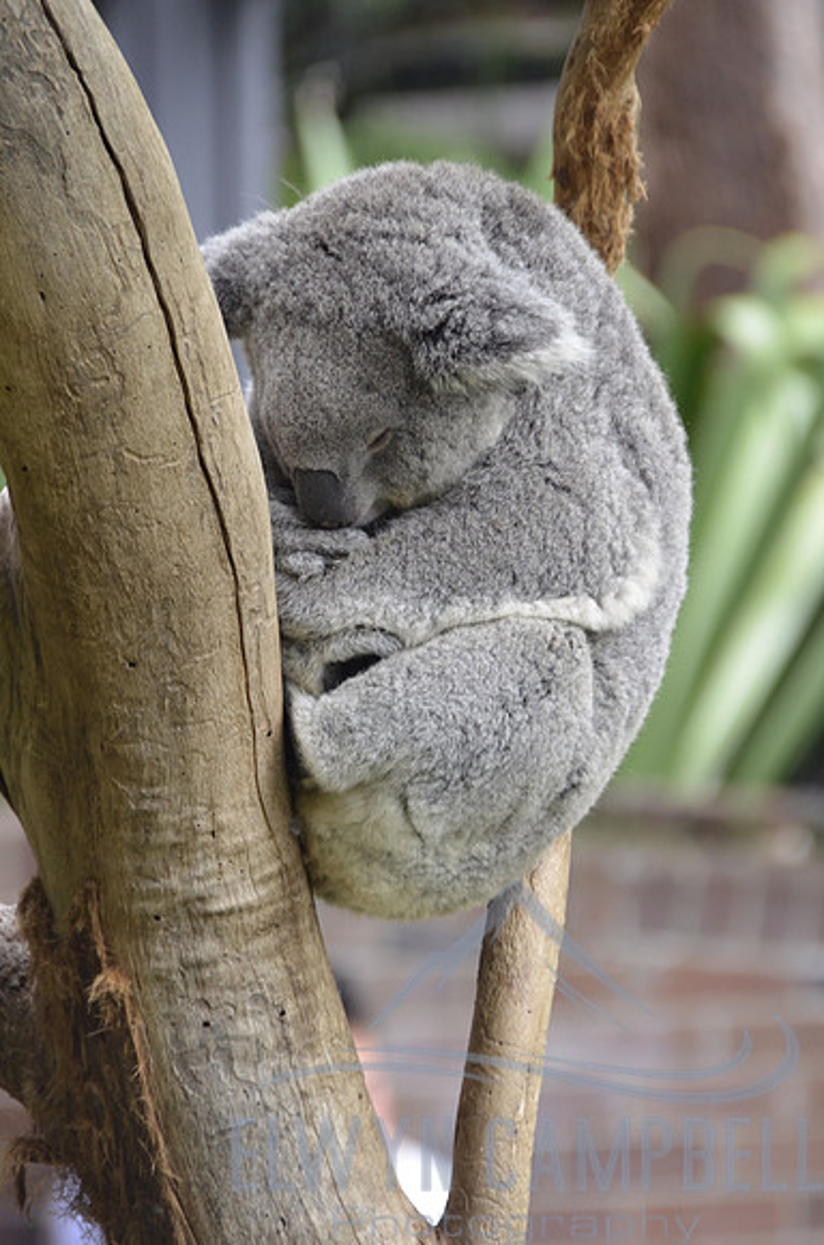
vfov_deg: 5.5
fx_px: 12936
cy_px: 622
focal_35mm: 375
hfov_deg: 3.6
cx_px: 412
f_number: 6.3
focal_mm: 250
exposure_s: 1/160
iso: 800
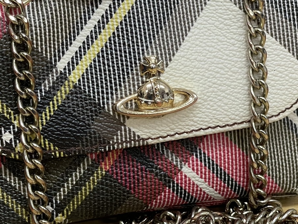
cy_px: 136
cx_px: 121
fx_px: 956
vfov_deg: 13.3
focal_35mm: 111
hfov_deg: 17.7
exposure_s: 1/99
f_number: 2
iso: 200
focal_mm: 6
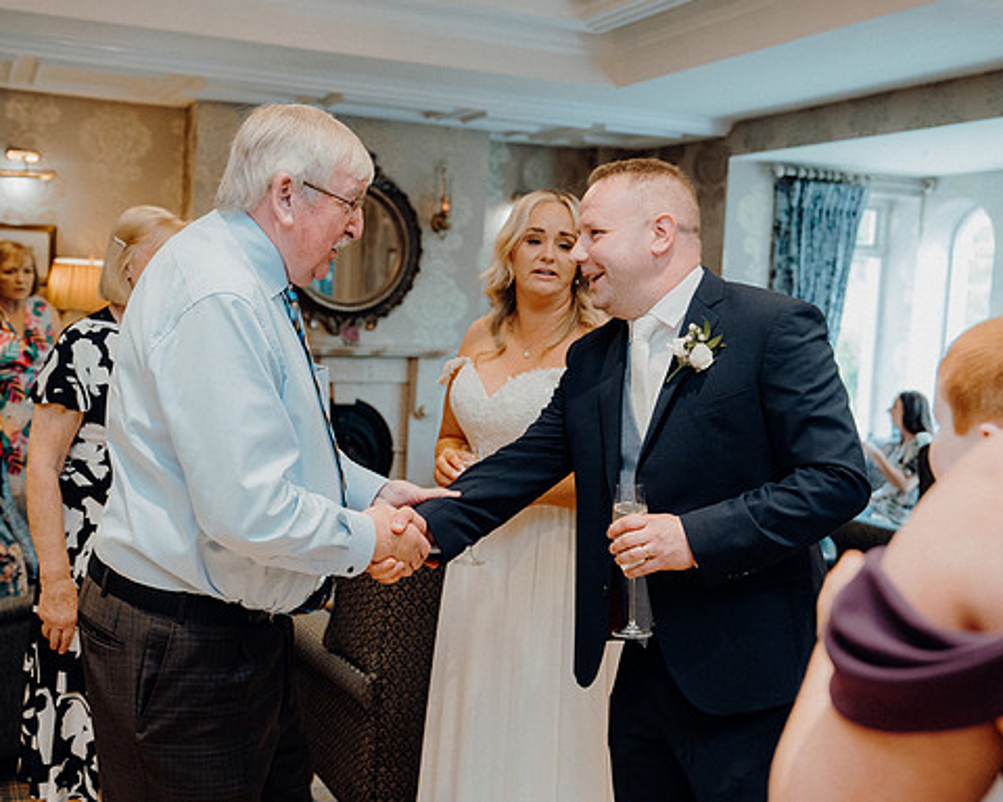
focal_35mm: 42
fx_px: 1247
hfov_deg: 43.8
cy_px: 402
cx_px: 453
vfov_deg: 35.7
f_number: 3.5
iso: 2000
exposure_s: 1/160
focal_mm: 37
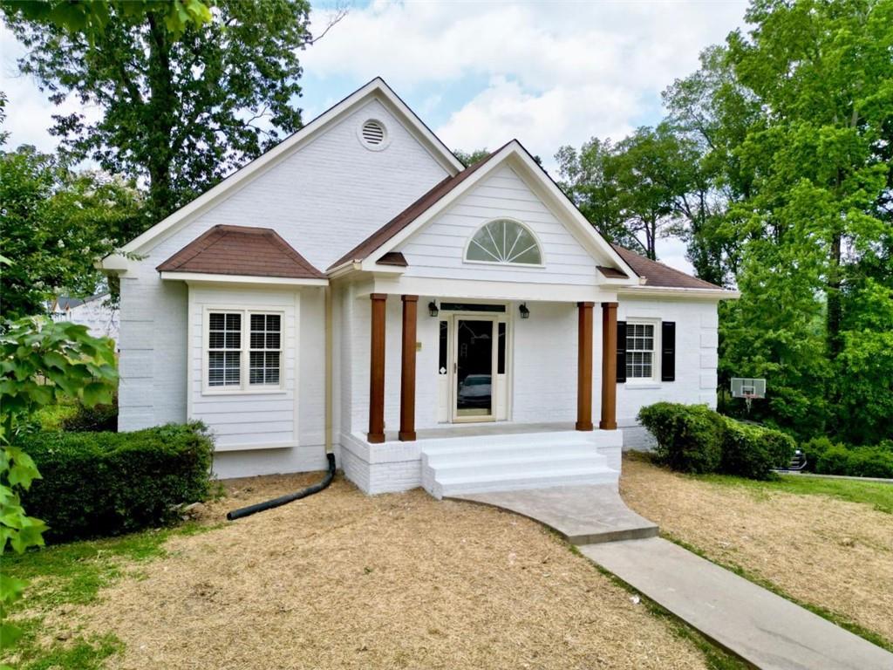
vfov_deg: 56.8
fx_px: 619
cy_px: 335
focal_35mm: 24
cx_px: 446
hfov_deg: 71.6
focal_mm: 6.72
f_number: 1.7
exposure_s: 1/2000
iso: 110
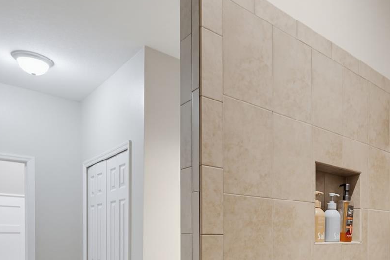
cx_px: 299
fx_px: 347
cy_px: 254
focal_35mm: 32
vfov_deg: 37.2
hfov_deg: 55.5
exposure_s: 1/13
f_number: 13
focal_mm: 16
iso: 1600
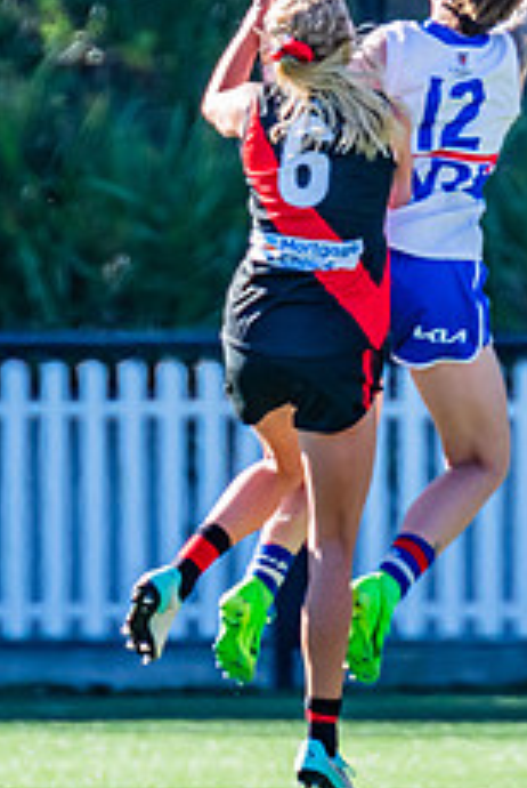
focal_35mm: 1911
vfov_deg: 1.1
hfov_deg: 0.7
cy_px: 163
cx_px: 261
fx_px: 41833
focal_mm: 600
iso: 900
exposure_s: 1/1250
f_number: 5.6
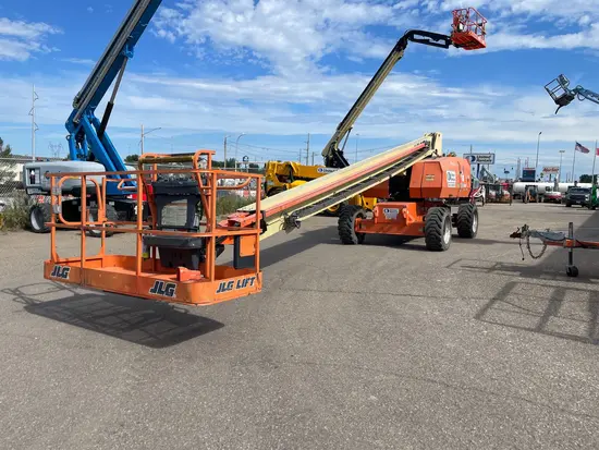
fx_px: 450
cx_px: 300
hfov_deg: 67.3
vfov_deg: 53.1
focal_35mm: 26
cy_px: 225
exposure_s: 1/4132
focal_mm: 4.2
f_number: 1.6
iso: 32
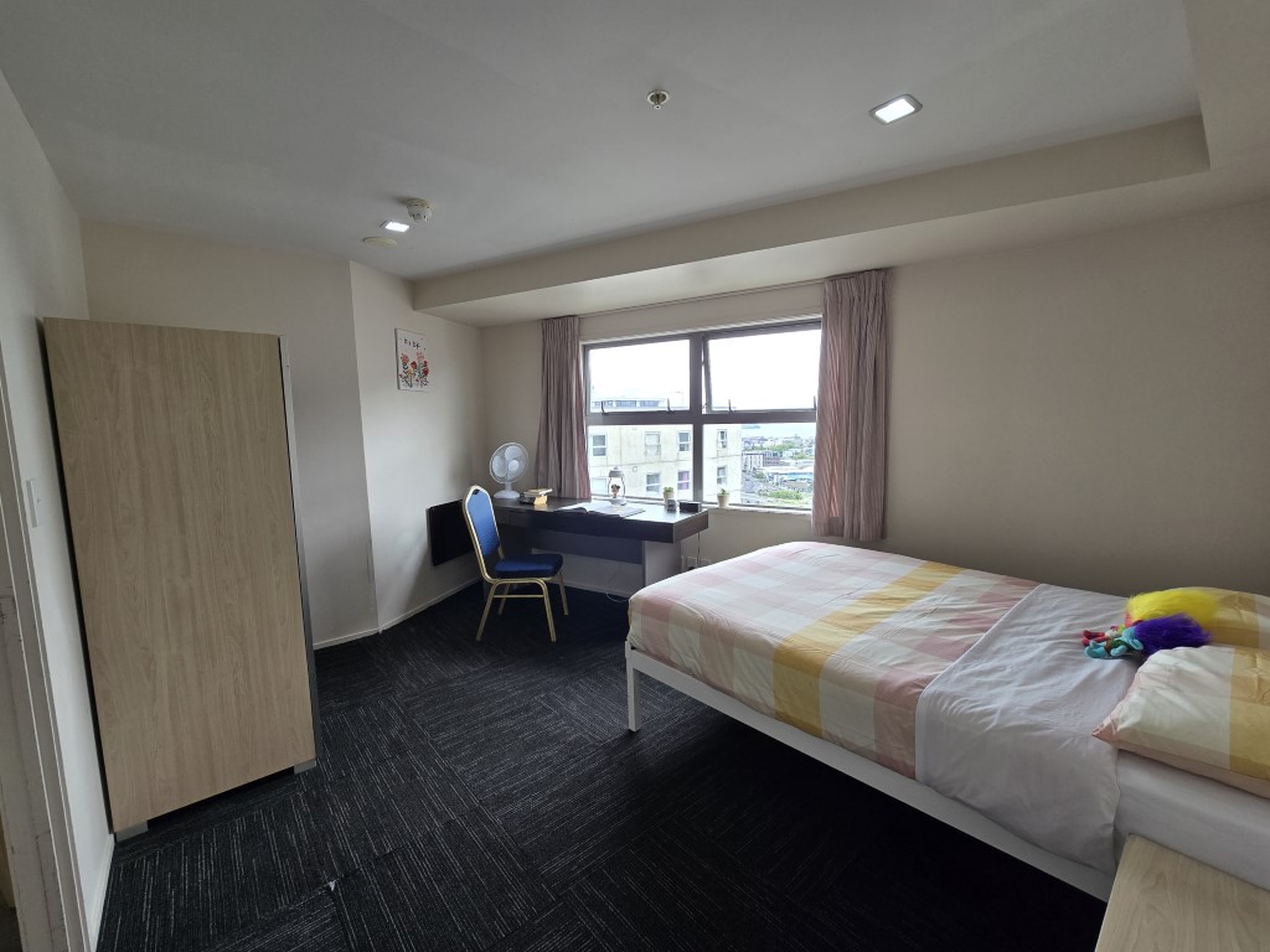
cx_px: 635
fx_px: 477
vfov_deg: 89.9
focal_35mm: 13
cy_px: 476
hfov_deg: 106.2
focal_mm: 2.2
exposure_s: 1/160
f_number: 2.2
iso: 50
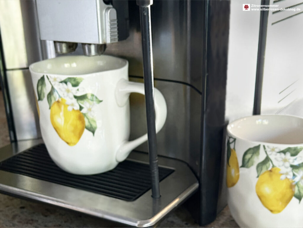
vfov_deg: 53.1
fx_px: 228
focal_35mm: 26
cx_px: 152
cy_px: 114
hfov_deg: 67.3
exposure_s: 1/683
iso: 50
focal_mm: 5.7
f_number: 1.5
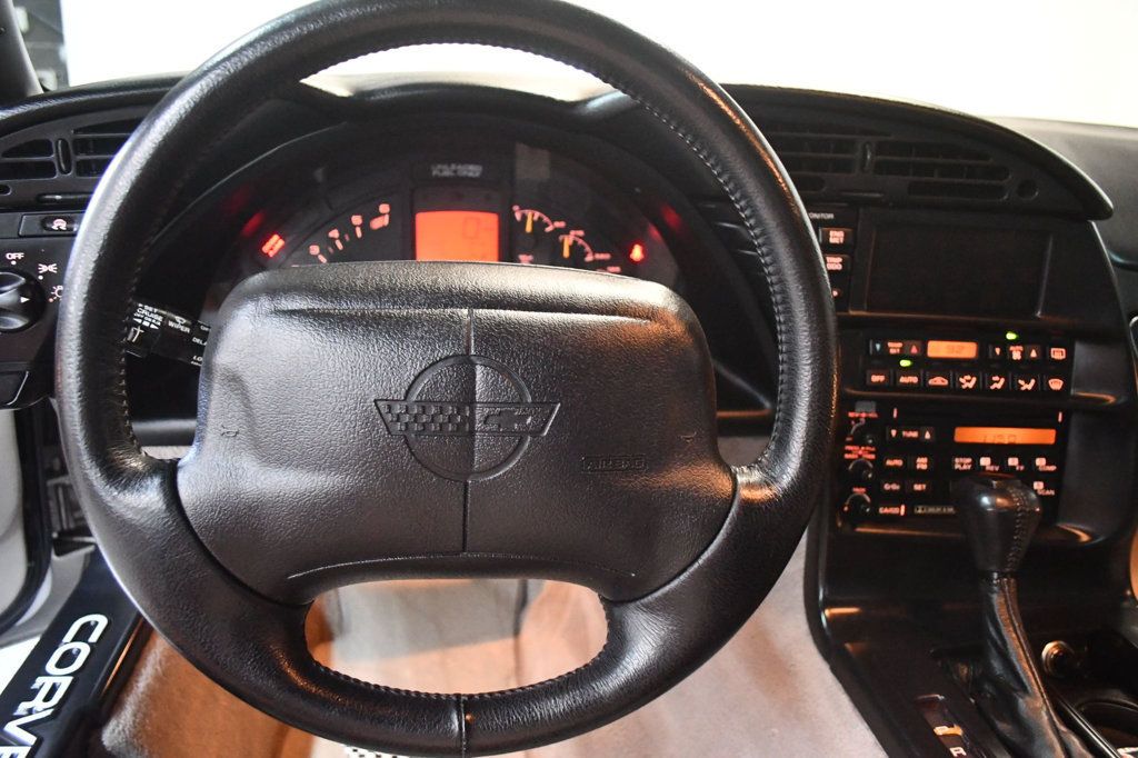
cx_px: 569
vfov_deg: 47.9
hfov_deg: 67.4
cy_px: 379
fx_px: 853
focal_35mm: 27
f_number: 3.5
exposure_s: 1/60
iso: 7200
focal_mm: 18
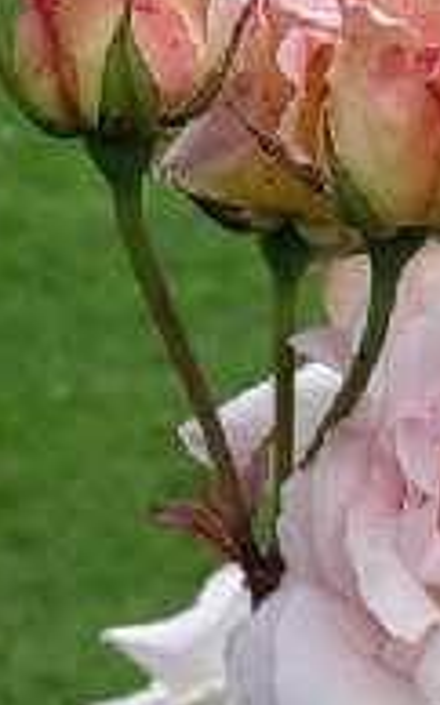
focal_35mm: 173
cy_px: 269
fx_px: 3324
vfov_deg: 12.1
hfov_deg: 7.5
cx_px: 455
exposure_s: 1/161
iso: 70
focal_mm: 11.9
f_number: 3.9
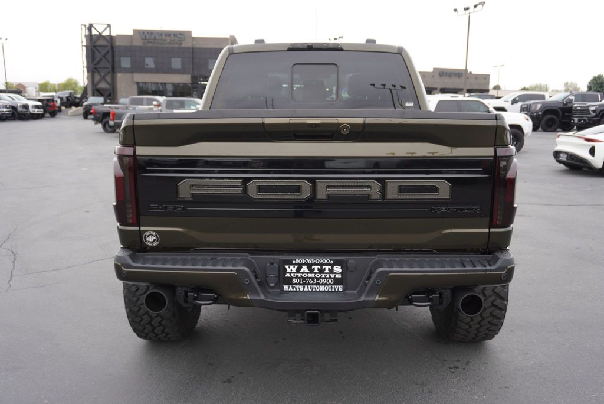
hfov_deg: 59.5
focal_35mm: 32
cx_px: 302
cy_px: 202
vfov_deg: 41.8
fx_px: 529
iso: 100
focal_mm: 21
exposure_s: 1/60
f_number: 4
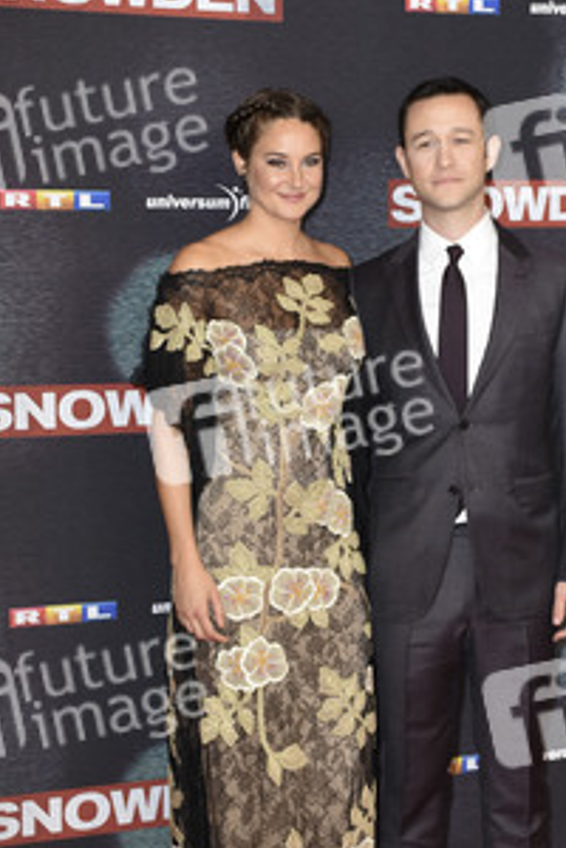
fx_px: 1604
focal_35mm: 68
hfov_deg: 20.0
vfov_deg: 29.5
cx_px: 371
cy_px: 560
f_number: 5.6
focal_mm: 34
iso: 400
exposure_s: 1/125
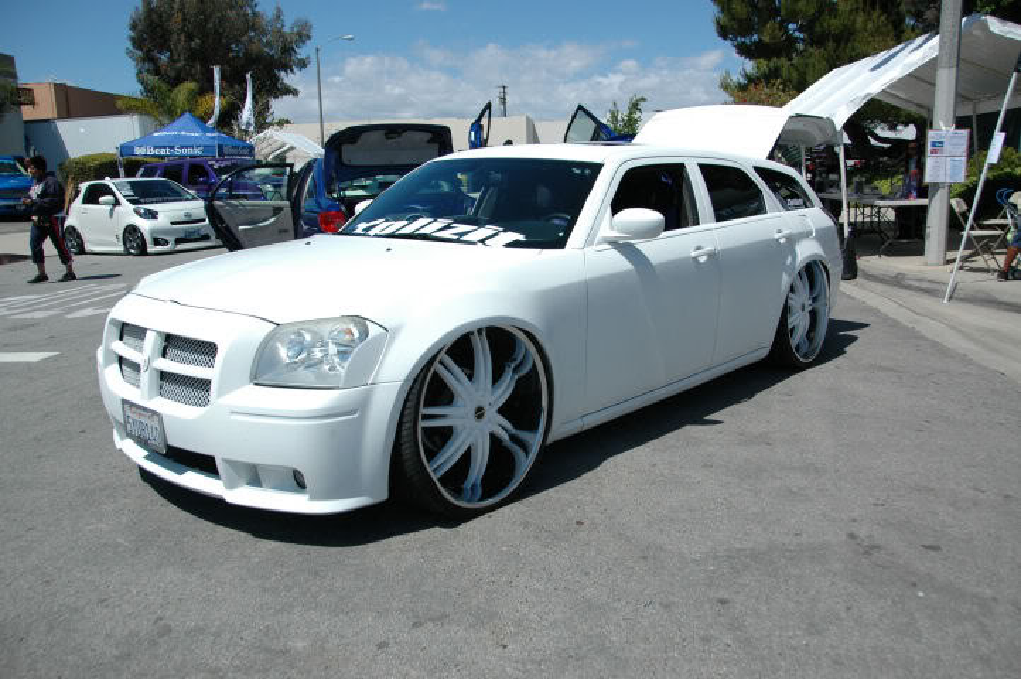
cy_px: 340
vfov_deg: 43.5
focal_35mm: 30
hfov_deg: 62.0
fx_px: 850
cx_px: 510
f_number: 4
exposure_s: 1/2500
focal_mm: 20
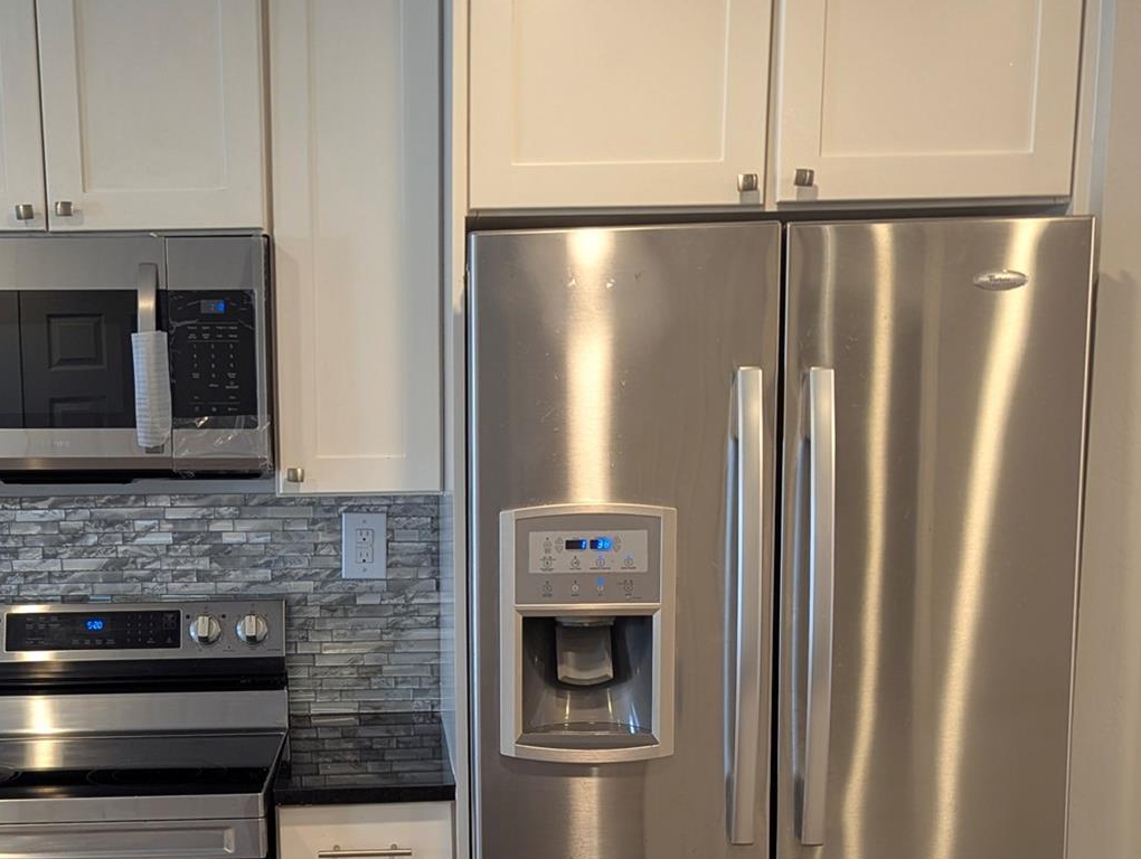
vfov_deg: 29.6
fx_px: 1584
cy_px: 693
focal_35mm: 48
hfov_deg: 39.0
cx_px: 361
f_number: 1.85
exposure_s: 1/24
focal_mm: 6.81
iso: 47
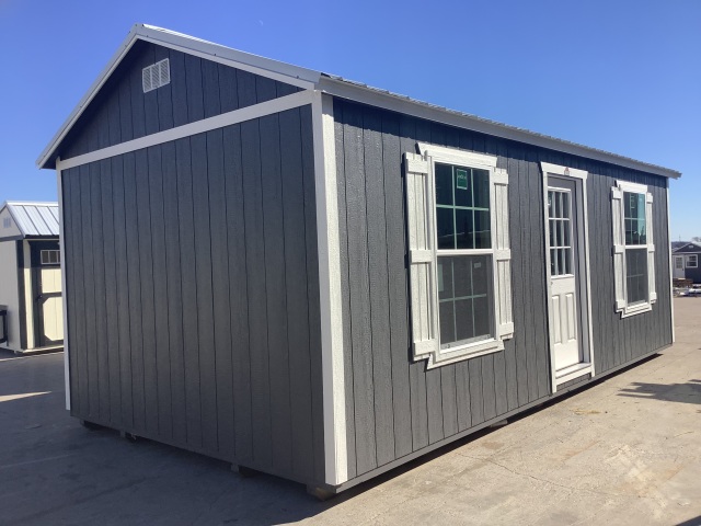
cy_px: 263
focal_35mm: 31
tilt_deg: +0.5
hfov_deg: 58.4
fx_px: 628
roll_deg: +1.7
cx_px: 350
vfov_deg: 45.4
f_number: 2.4
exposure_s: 1/1314
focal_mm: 3.3
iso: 25
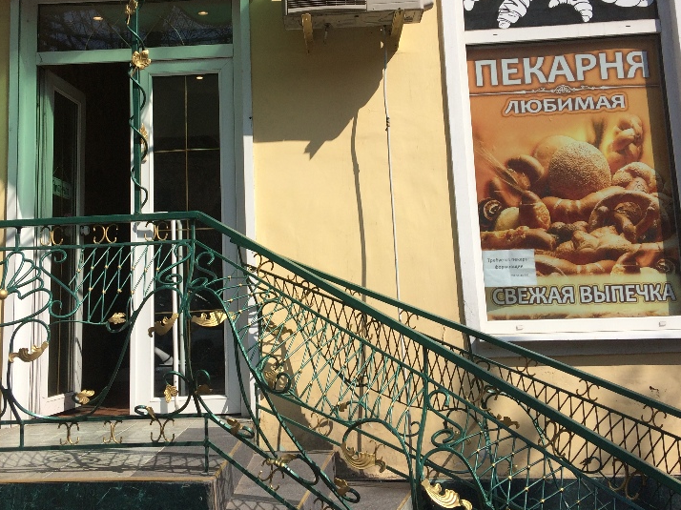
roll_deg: +1.4
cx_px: 283
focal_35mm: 39
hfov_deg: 47.7
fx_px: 767
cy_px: 176
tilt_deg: +8.5
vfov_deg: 36.5
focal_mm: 4.15
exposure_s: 1/3425
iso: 32
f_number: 2.2
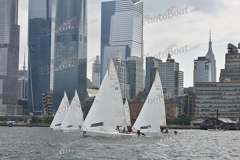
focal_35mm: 80
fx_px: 533
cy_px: 80
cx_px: 120
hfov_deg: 25.4
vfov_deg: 17.1
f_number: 9
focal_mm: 80
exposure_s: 1/1250
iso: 320
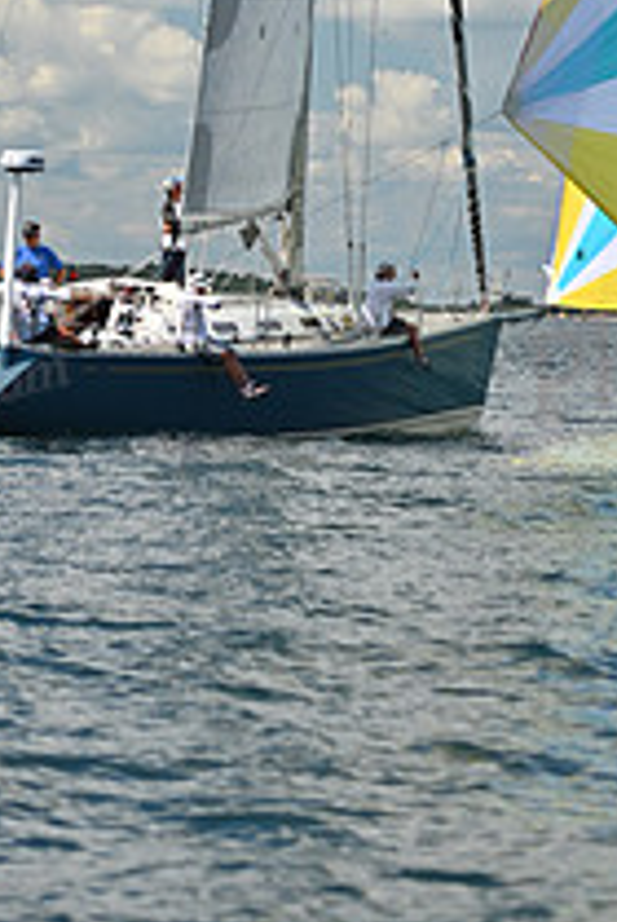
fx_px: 5534
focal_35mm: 216
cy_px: -304
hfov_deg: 6.4
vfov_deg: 9.3
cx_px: 297
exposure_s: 1/2500
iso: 250
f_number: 3.5
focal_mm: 78
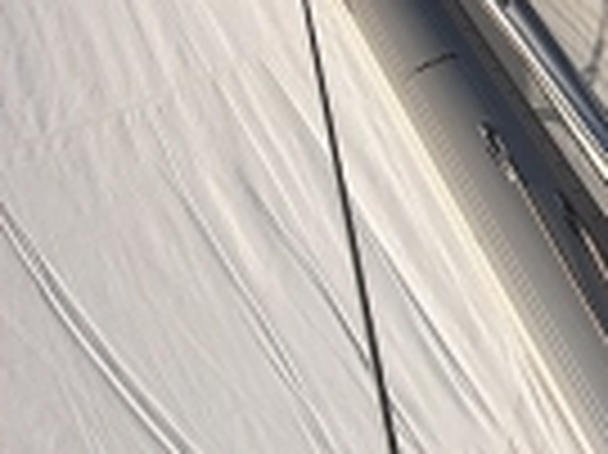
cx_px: 631
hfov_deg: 30.9
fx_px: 1000
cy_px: 191
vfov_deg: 25.6
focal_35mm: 57
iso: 20
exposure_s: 1/2410
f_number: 2.2
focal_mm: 2.22
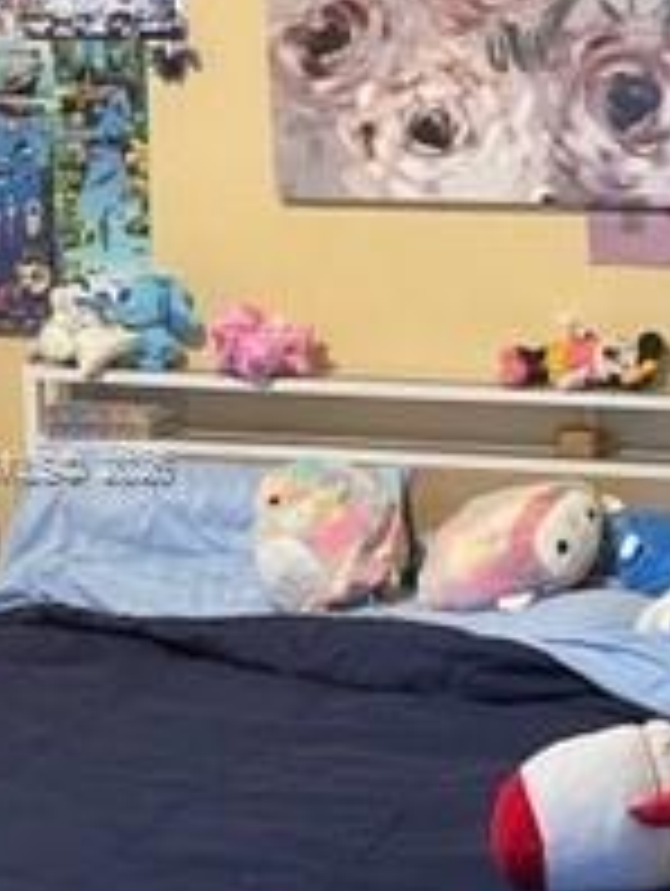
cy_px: 468
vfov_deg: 23.3
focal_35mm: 84
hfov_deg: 16.9
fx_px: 2163
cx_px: 800
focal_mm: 4.2
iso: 500
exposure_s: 1/40
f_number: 1.6
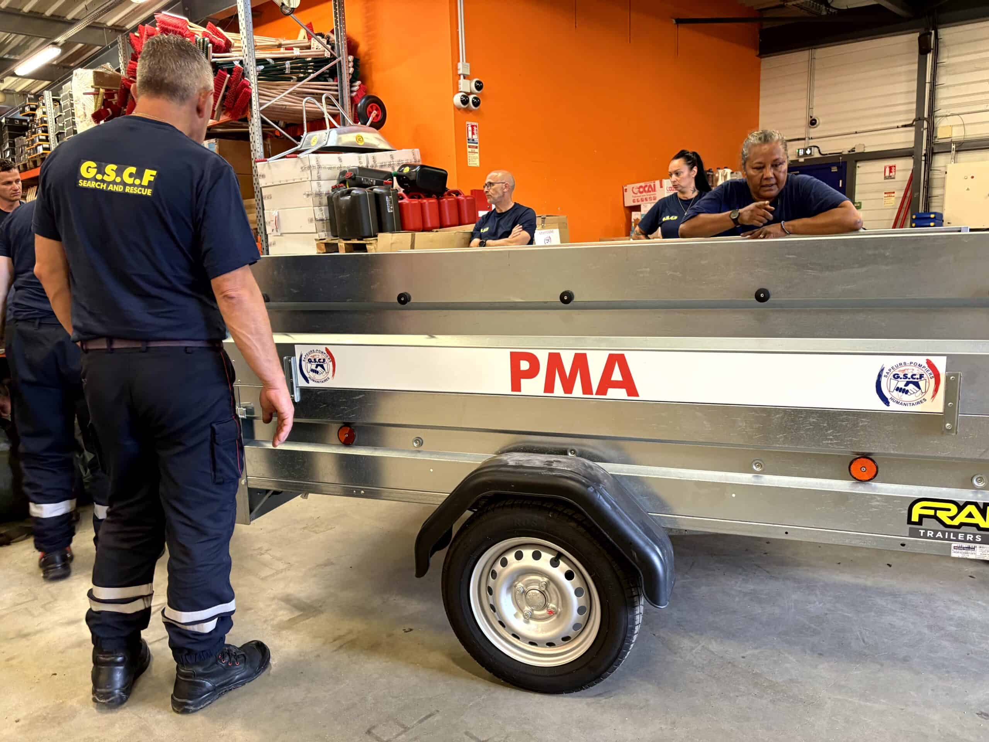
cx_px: 494
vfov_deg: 53.1
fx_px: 743
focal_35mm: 26
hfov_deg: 67.3
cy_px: 371
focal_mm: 5.96
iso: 200
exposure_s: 1/50
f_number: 1.6
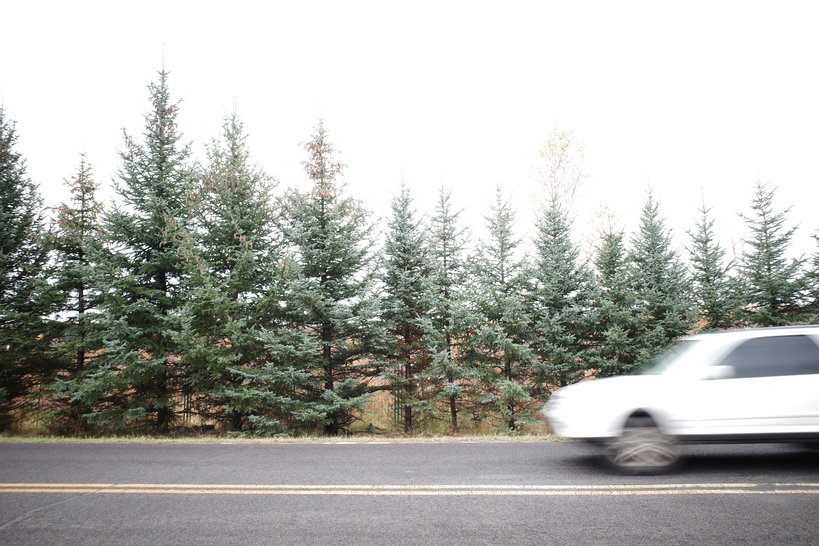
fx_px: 637
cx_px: 410
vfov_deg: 46.4
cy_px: 273
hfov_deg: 65.5
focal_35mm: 28
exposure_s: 1/15
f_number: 6.3
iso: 125
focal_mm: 18.3
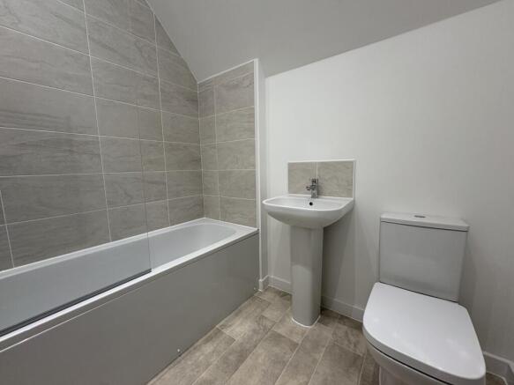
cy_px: 192
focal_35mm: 14
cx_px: 257
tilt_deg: -6.6
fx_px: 208
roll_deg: +0.7
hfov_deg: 102.1
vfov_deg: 85.7
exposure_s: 1/99
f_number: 2.2
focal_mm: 2.22
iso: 100
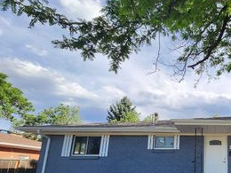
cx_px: 216
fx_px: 167
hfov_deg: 57.5
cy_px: 129
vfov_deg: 52.5
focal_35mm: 25
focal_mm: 2.2
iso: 50
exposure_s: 1/904
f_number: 2.2
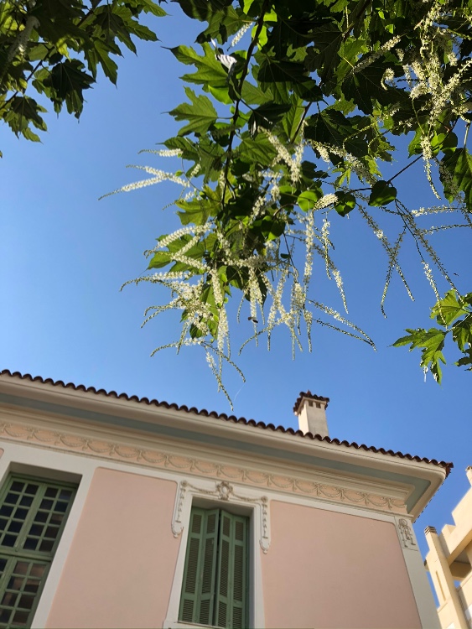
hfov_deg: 49.8
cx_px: 236
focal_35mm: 28
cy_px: 314
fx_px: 509
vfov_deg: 63.4
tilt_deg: +58.6
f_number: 1.8
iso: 20
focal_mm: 3.99
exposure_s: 1/1000
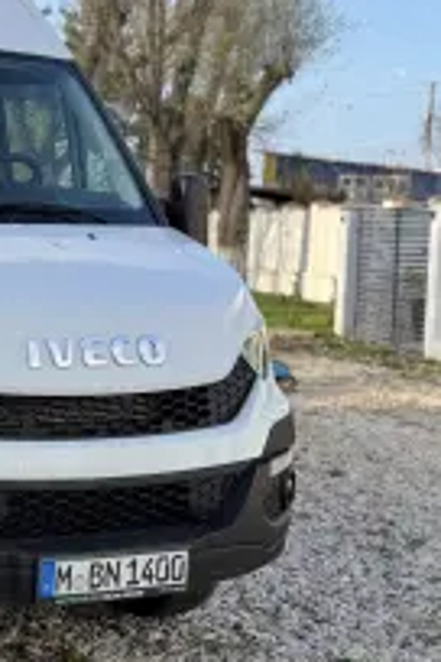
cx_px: -139
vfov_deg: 23.1
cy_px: 263
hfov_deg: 14.8
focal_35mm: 88
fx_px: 1617
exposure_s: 1/1770
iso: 64
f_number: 1.78
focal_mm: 6.76
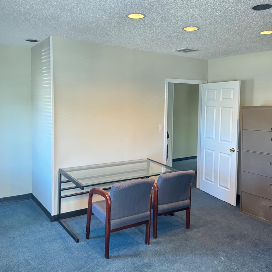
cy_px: 122
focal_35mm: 30
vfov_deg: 53.9
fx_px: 267
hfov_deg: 54.0
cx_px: 129
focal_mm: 6.76
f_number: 1.78
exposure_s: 1/60
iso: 800
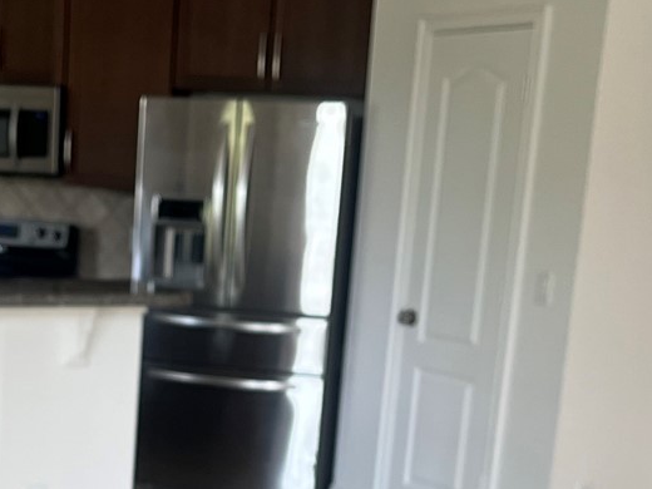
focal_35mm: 80
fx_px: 1507
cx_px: 133
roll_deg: -3.0
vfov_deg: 17.8
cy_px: 544
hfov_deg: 24.0
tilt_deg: -13.2
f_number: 1.6
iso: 100
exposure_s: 1/122
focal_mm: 5.1
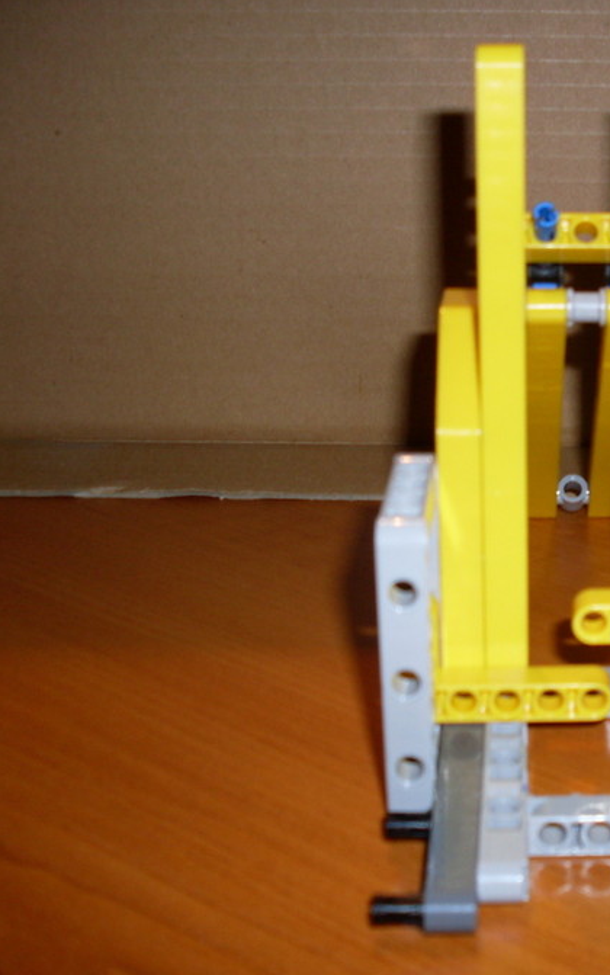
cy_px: 489
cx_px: 627
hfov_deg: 22.9
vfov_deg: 37.5
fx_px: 1435
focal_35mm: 54
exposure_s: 1/45
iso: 100
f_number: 2.8
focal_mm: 6.3
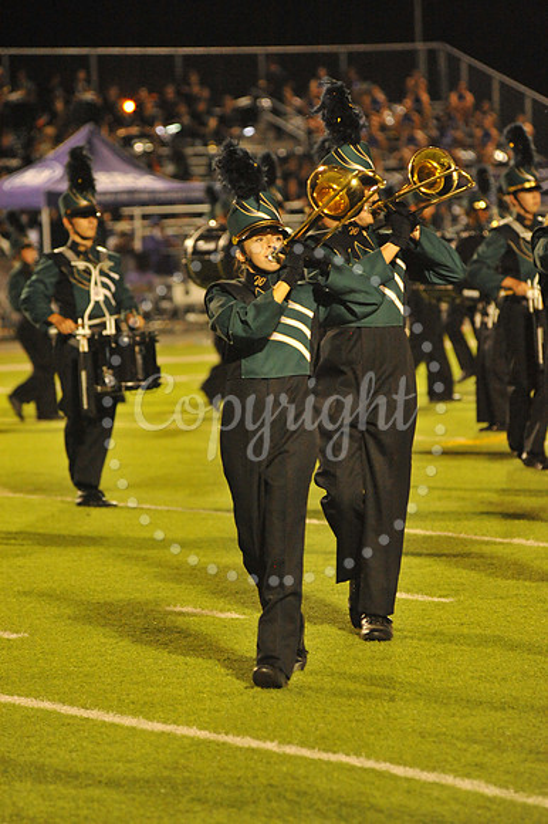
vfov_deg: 10.3
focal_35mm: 200
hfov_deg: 6.9
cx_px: 274
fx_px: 4572
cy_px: 412
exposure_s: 1/200
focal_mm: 200
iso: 6400
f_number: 5
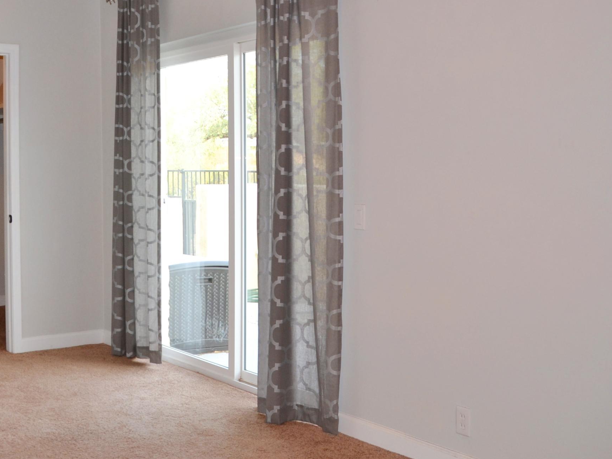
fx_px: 796
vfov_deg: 32.0
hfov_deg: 40.8
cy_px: 166
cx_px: 150
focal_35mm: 45
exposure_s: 1/125
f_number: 4
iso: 400
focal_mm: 18
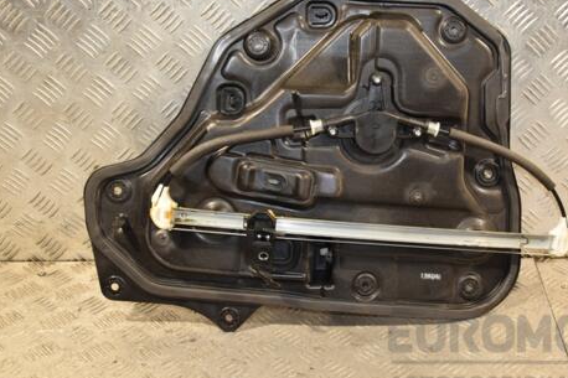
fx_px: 867
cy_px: 169
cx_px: 365
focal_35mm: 55
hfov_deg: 36.0
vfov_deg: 24.6
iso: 800
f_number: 5
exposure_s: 1/125
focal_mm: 28
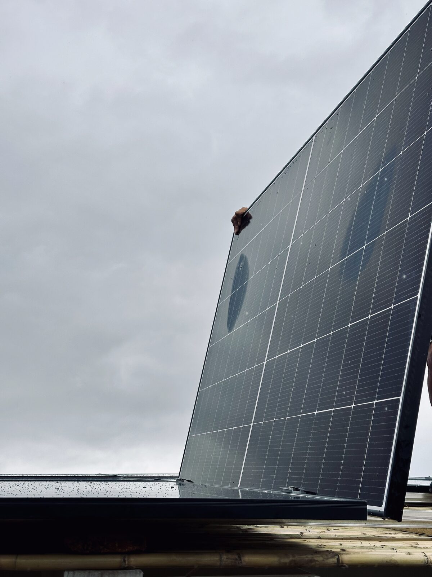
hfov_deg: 30.3
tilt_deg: +23.9
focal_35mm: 48
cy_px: 288
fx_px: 799
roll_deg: +0.0
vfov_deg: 39.7
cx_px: 216
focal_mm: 6.86
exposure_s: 1/1815
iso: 64
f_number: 1.78
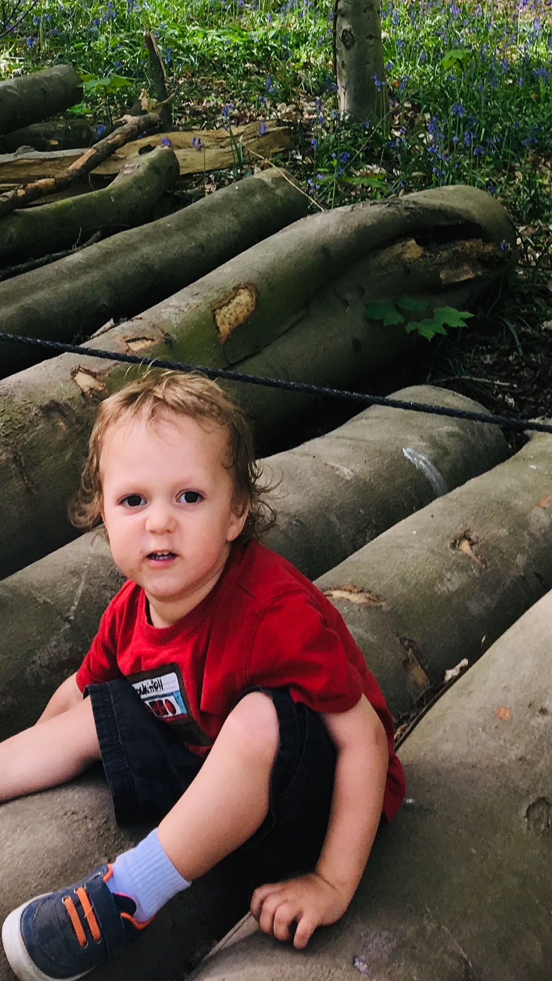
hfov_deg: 19.4
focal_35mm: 62
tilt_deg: -4.4
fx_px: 1613
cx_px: 319
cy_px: 45
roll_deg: -1.6
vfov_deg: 31.7
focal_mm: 4.15
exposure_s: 1/106
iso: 25
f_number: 2.2
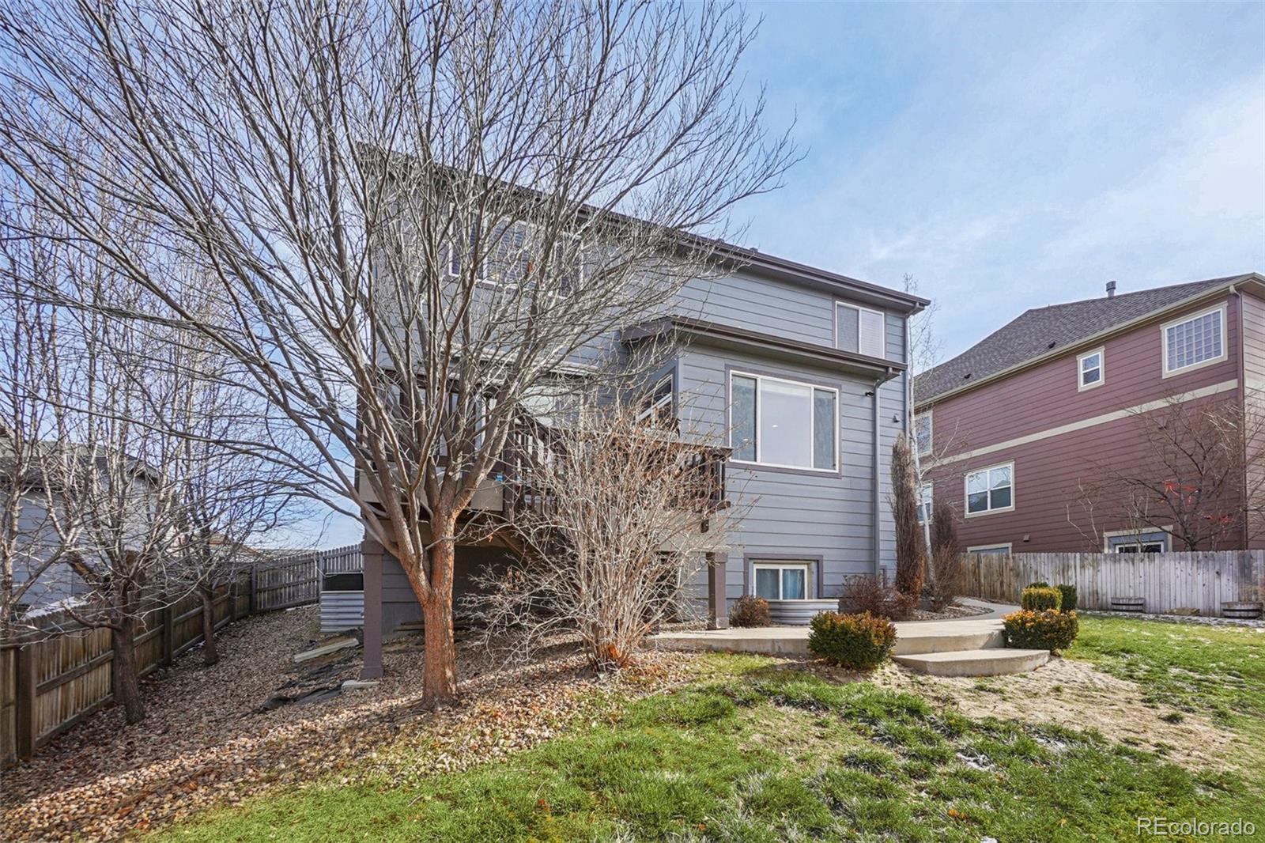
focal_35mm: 15
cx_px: 632
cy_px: 422
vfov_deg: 77.3
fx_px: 527
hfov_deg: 100.4
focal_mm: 10
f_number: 8
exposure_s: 1/125
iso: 100
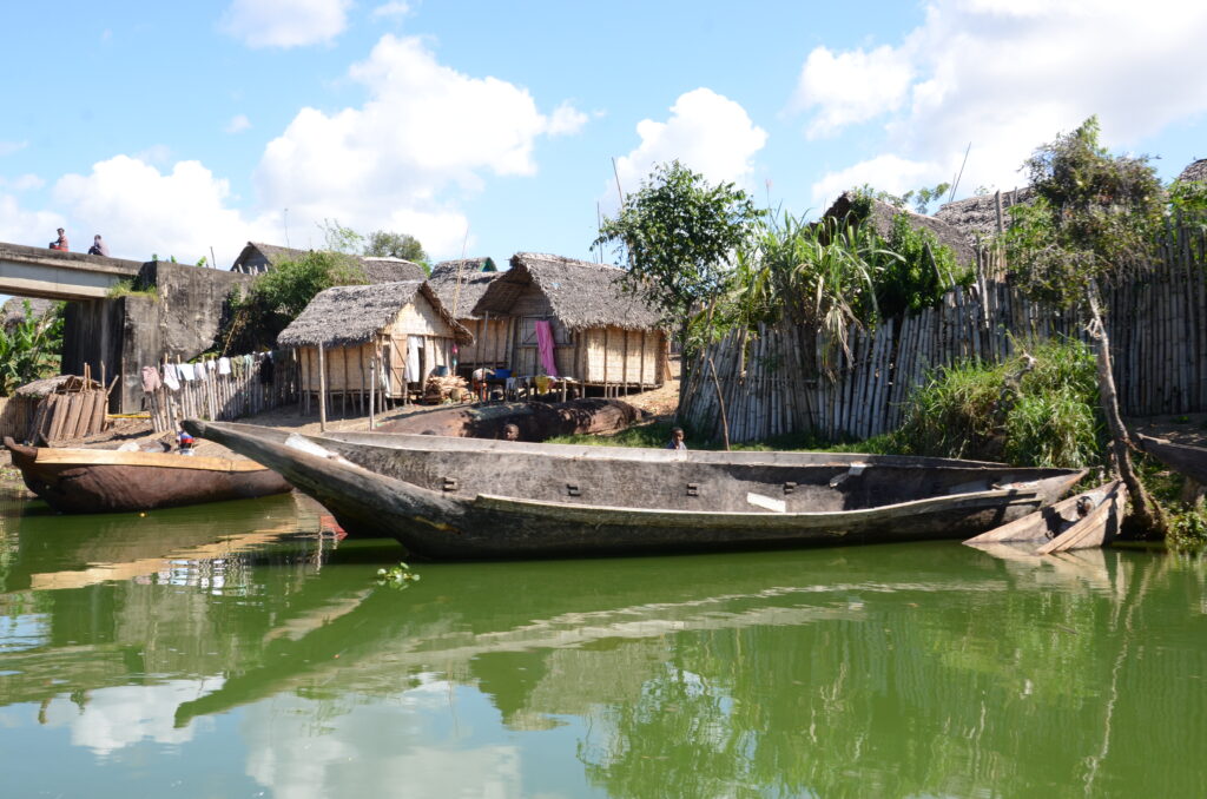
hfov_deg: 53.2
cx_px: 604
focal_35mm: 36
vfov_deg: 36.7
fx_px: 1204
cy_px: 400
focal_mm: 24
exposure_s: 1/180
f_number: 11
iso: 400
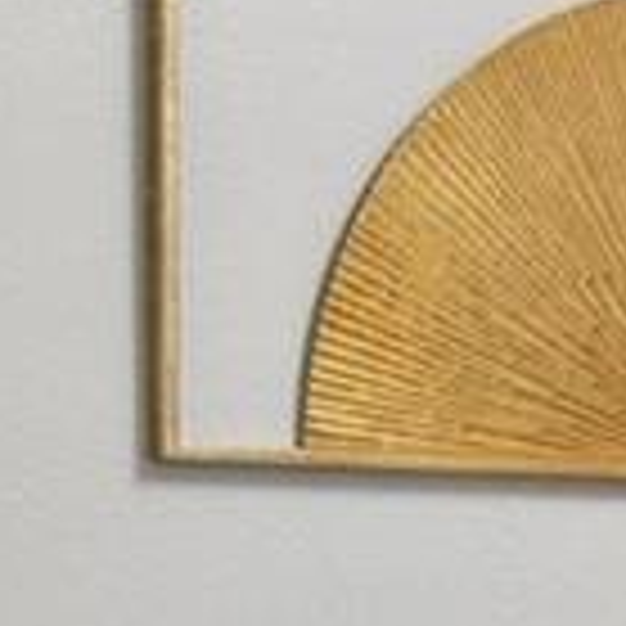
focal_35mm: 147
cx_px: 959
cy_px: 612
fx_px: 3008
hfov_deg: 11.4
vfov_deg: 11.8
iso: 400
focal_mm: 10
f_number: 8
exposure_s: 1/20
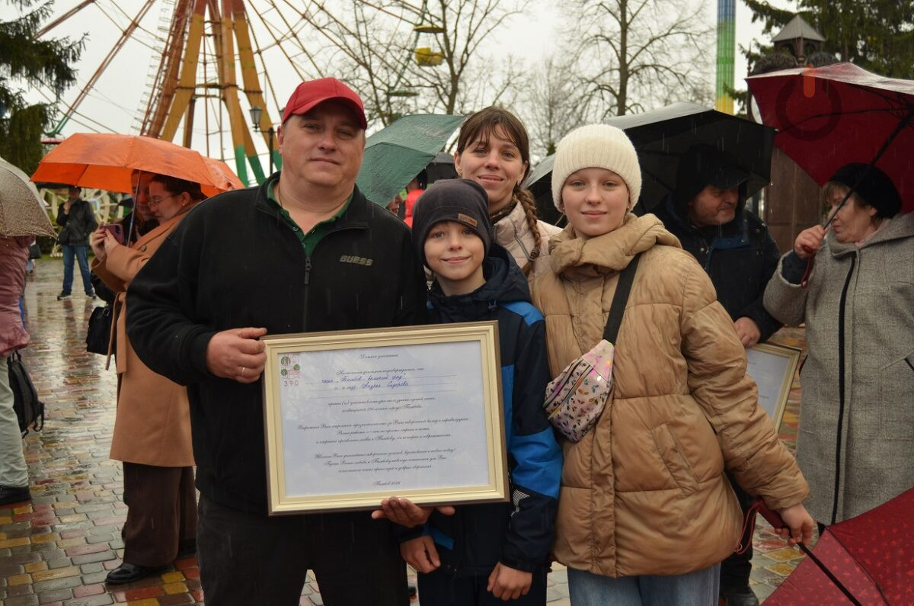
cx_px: 457
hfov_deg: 49.6
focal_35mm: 39
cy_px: 303
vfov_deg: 34.1
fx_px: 988
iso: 250
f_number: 4
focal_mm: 26
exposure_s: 1/200
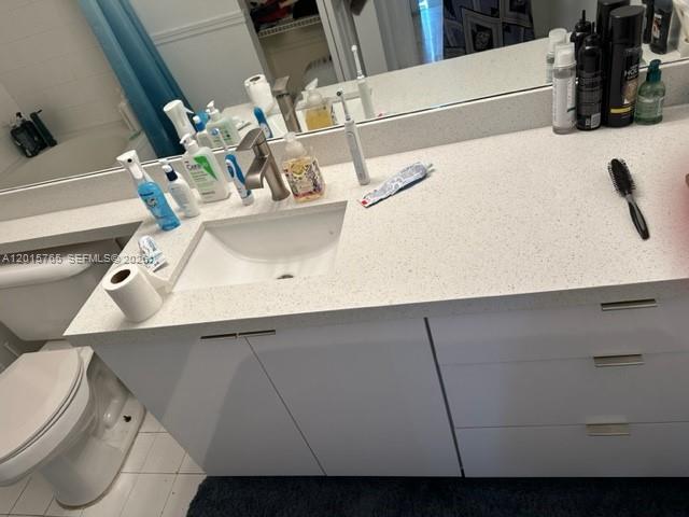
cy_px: 258
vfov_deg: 56.8
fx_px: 478
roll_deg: +19.4
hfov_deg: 71.6
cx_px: 344
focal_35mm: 24
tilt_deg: -39.3
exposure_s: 1/120
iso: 125
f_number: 1.78
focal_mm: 6.86
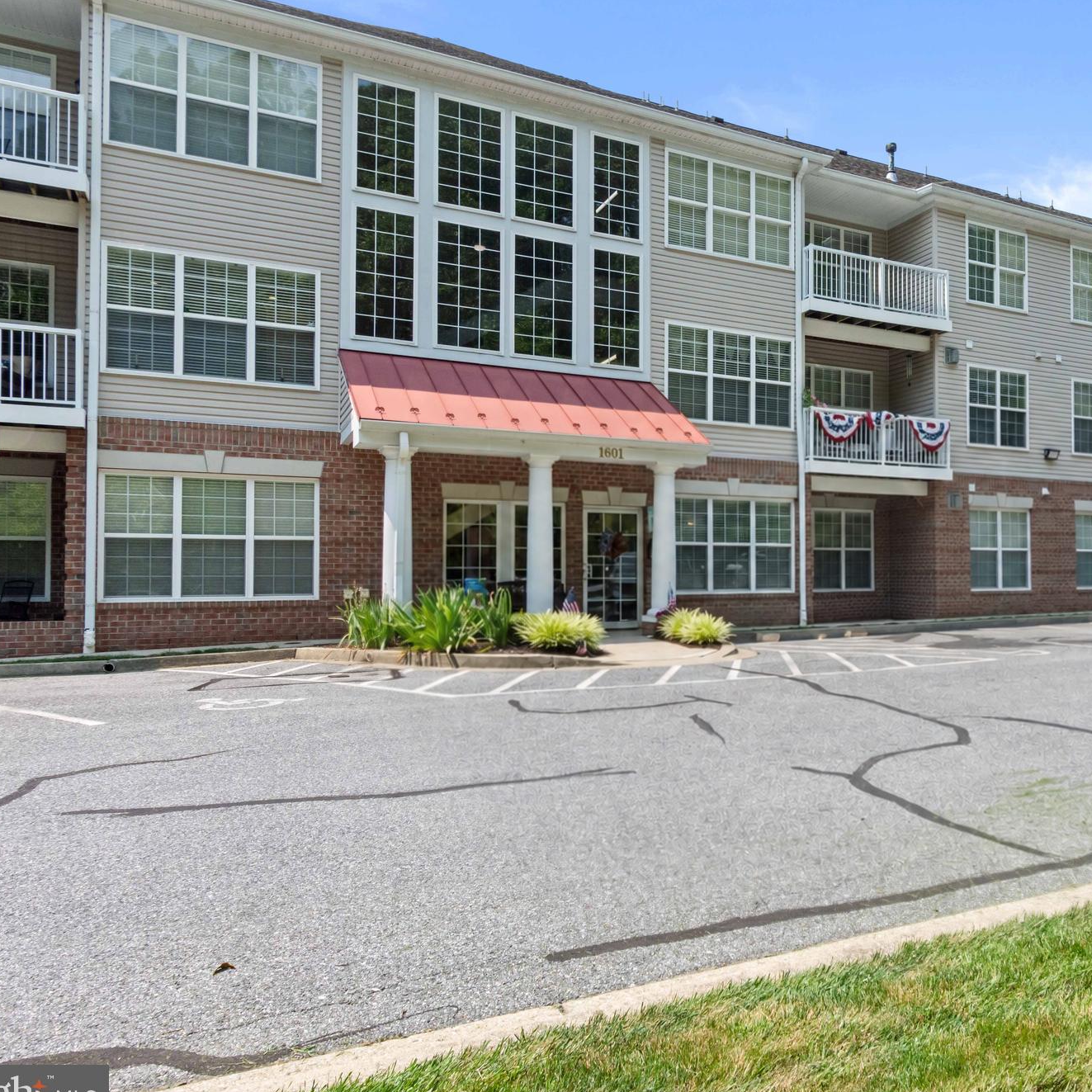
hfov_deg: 59.4
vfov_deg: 61.6
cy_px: 562
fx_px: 916
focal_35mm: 26
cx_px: 771
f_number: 9
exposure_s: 1/1250
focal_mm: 13
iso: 640
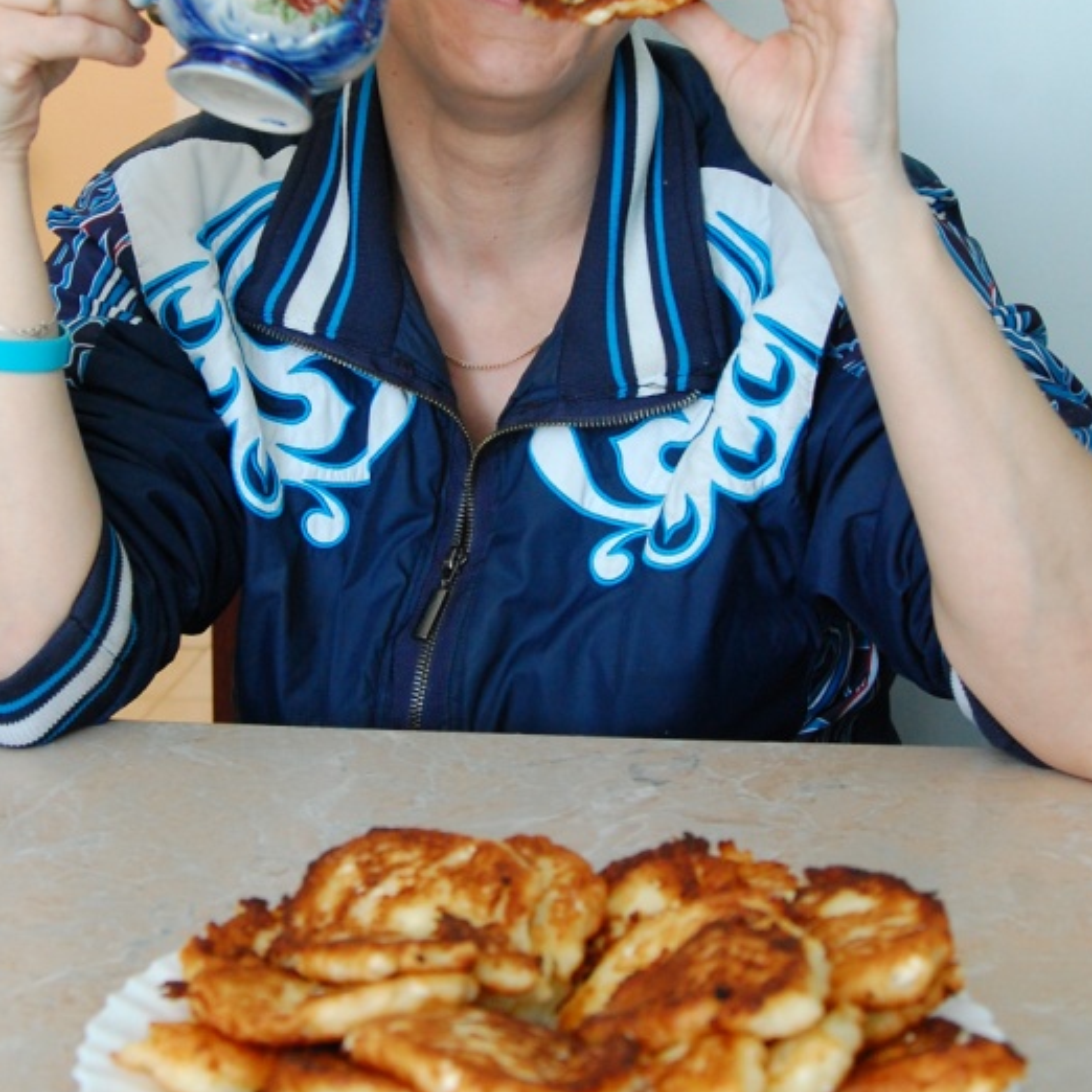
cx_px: 493
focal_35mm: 70
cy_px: 328
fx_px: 2498
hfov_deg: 24.6
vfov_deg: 24.5
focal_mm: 28
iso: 800
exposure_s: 1/40
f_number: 5.6
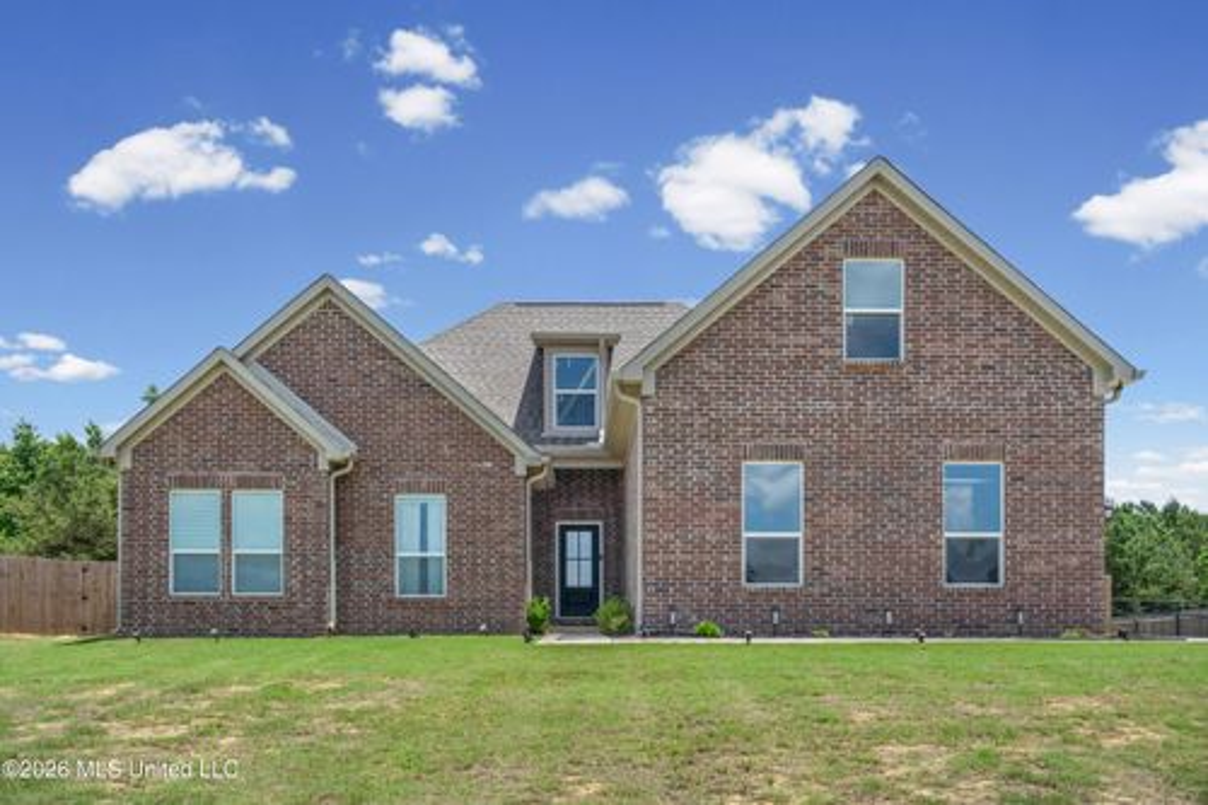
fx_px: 1073
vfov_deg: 41.1
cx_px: 604
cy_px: 402
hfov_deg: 58.7
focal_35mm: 32
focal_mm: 32
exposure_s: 1/500
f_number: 9.5
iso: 800
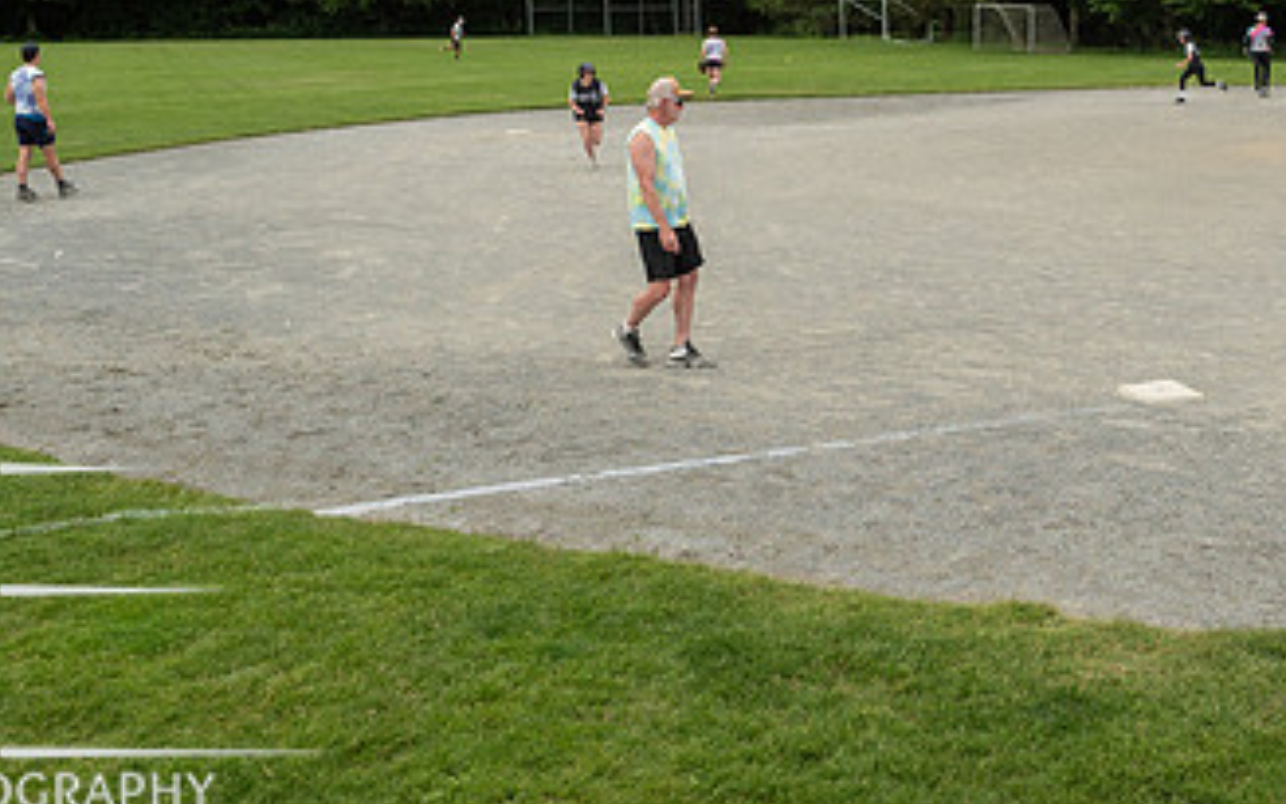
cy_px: 226
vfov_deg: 28.3
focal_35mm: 45
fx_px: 1577
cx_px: 917
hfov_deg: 43.3
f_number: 3.2
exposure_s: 1/800
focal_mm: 12
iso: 160
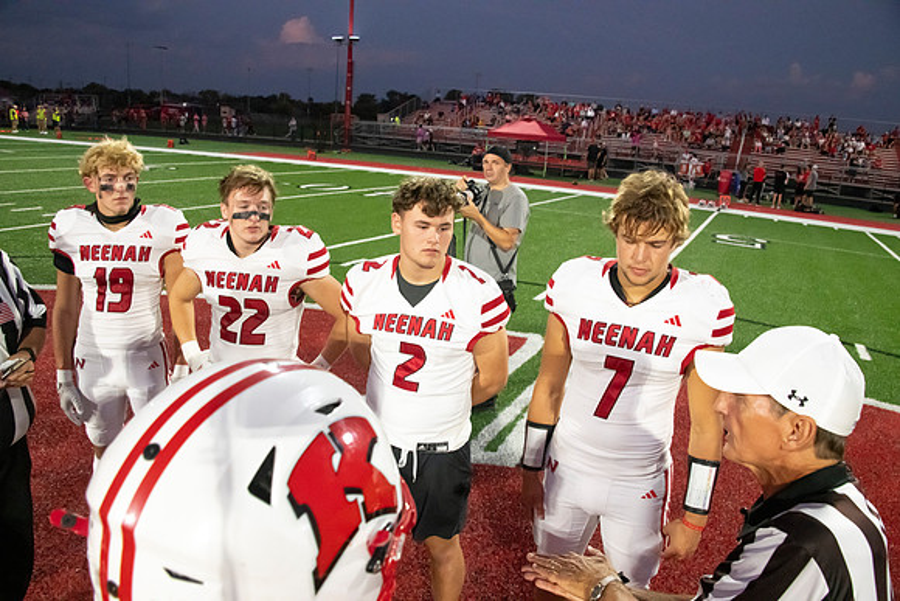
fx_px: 700
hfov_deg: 65.5
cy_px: 300
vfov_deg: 46.4
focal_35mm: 28
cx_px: 450
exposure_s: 1/320
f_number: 7.1
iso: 10000
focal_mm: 28
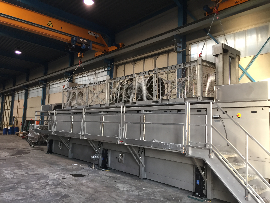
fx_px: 226
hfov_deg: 61.7
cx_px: 135
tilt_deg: +5.8
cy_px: 102
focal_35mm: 29
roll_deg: -2.0
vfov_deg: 48.2
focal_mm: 4.15
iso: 80
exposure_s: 1/33
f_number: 2.2
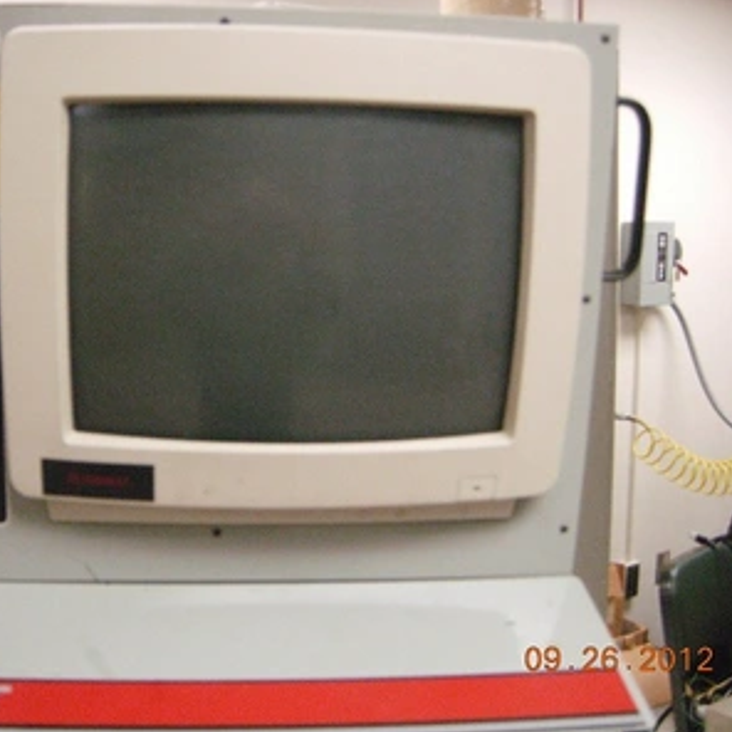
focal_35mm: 43
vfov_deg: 39.2
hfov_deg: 38.8
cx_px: 260
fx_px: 1029
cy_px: 366
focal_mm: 7.5
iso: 400
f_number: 2.7
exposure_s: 1/104
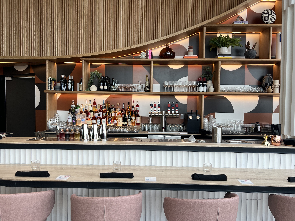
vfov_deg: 53.1
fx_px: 222
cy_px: 110
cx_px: 148
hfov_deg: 67.3
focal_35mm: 26
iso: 40
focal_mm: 5.7
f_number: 1.5
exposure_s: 1/120
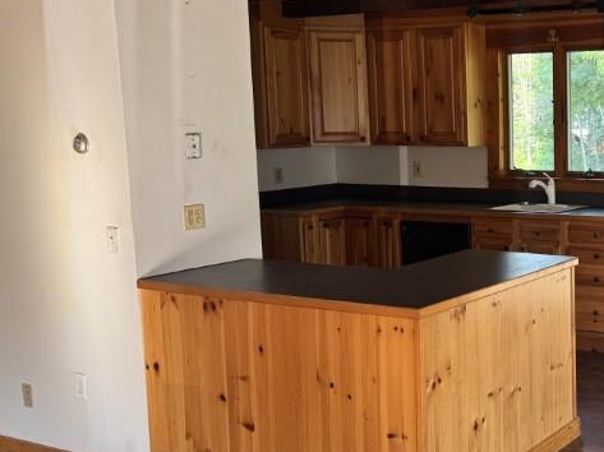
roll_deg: +0.7
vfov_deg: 28.0
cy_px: 211
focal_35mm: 52
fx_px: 907
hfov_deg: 33.9
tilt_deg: -6.6
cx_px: 593
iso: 160
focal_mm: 6.76
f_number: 1.78
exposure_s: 1/121
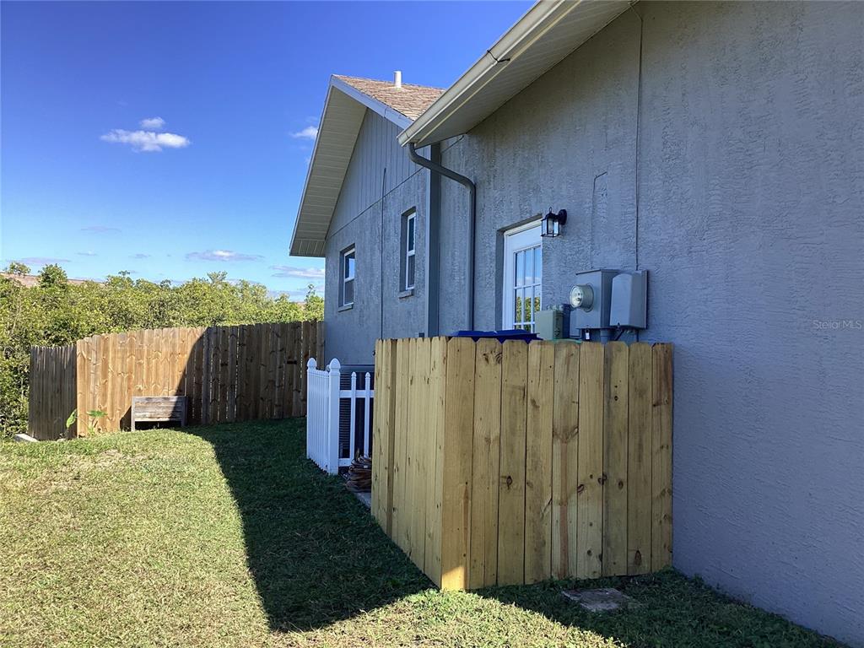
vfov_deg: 45.4
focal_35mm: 31
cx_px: 432
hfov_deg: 58.4
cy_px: 324
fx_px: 774
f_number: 2.4
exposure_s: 1/641
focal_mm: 3.3
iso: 25
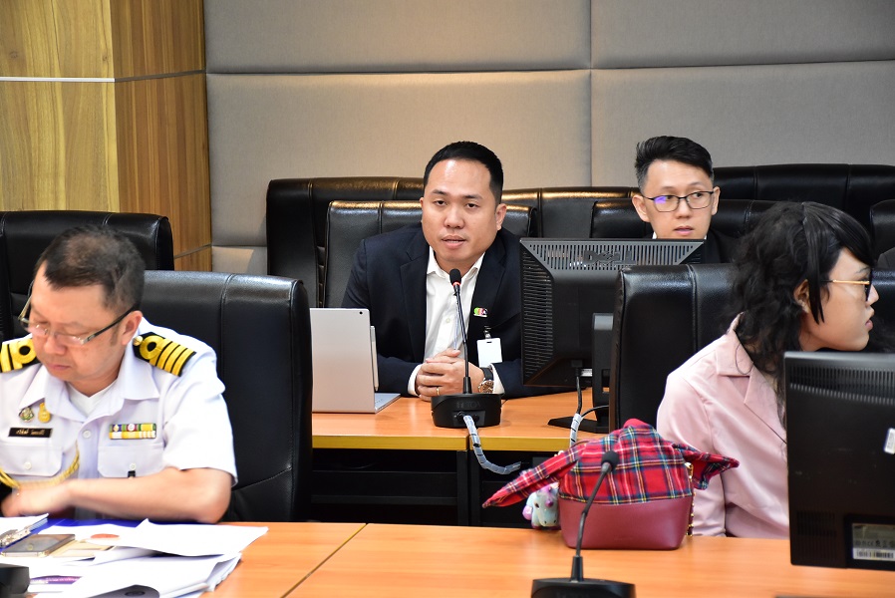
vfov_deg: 13.1
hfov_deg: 19.4
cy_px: 299
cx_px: 448
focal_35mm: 105
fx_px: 2612
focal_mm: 70
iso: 1600
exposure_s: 1/20
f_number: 5.6
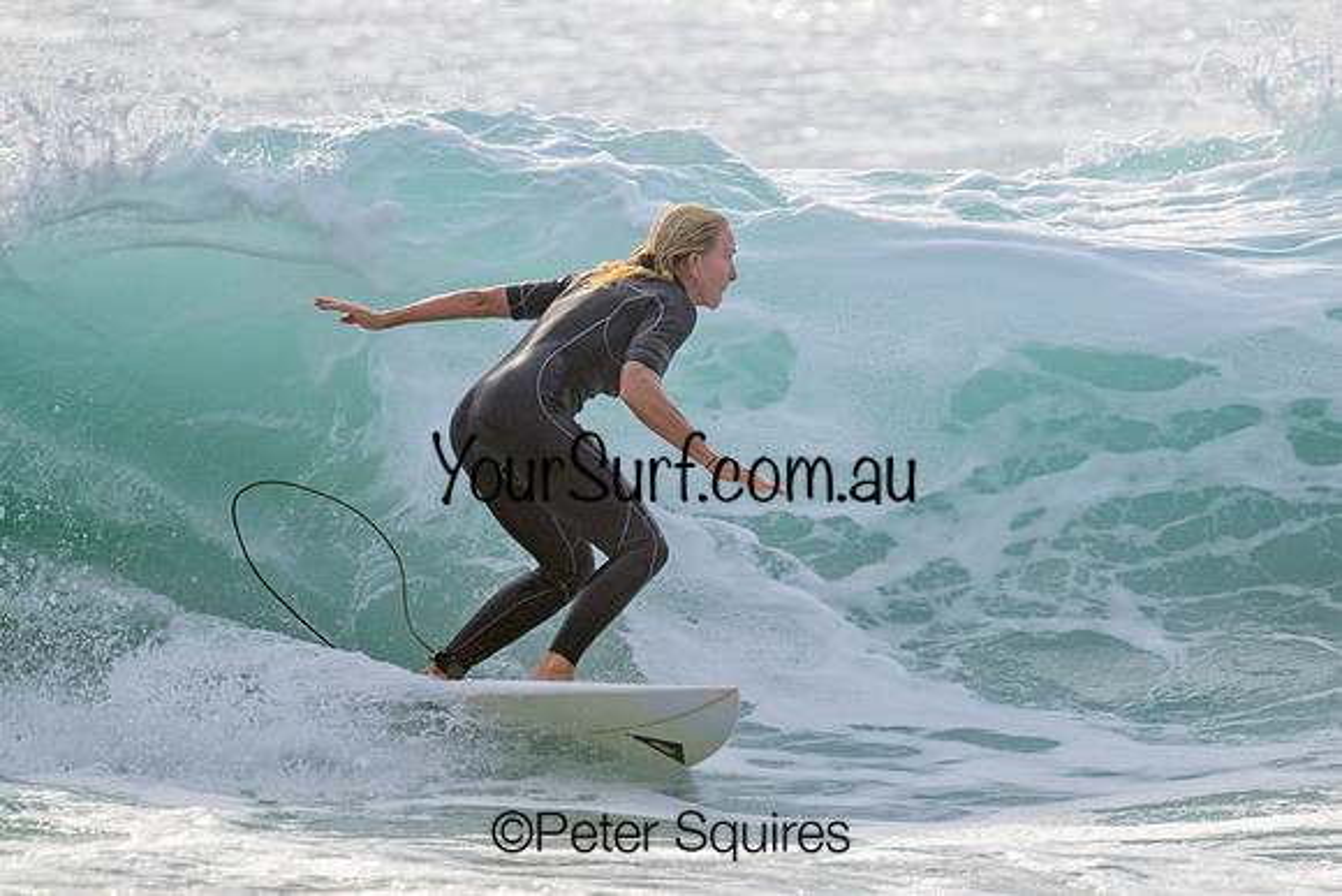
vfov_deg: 1.4
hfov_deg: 2.2
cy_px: 375
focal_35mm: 952
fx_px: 35478
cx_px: 779
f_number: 11
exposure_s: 1/2000
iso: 640
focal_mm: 800
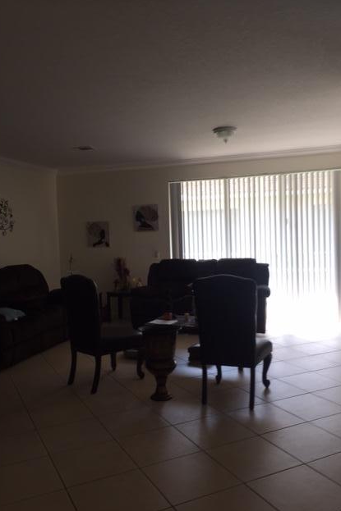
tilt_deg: -1.9
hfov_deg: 42.3
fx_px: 441
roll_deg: +0.6
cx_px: 172
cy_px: 257
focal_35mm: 31
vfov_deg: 60.3
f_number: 2.2
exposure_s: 1/40
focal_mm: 4.15
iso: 32
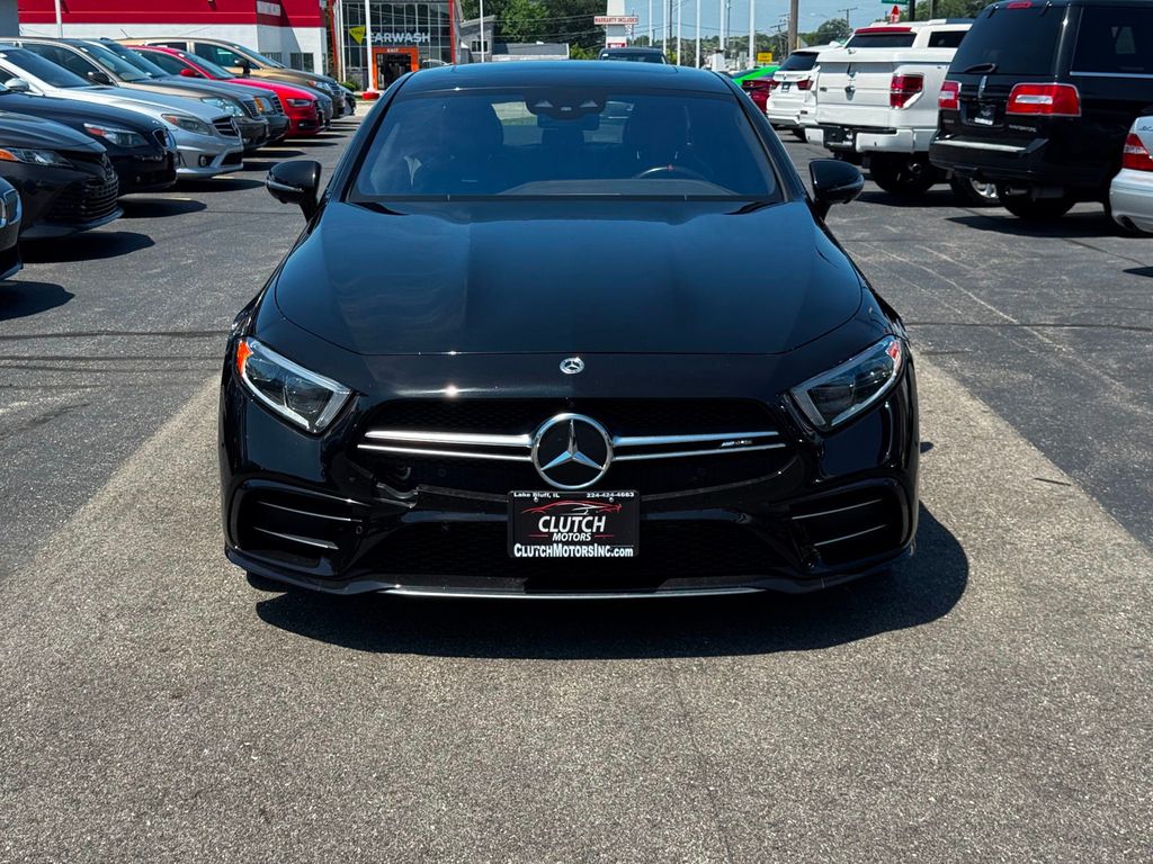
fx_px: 1599
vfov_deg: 30.3
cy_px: 432
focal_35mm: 48
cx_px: 576
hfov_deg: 39.7
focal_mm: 6.76
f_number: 1.78
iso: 64
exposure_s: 1/2415
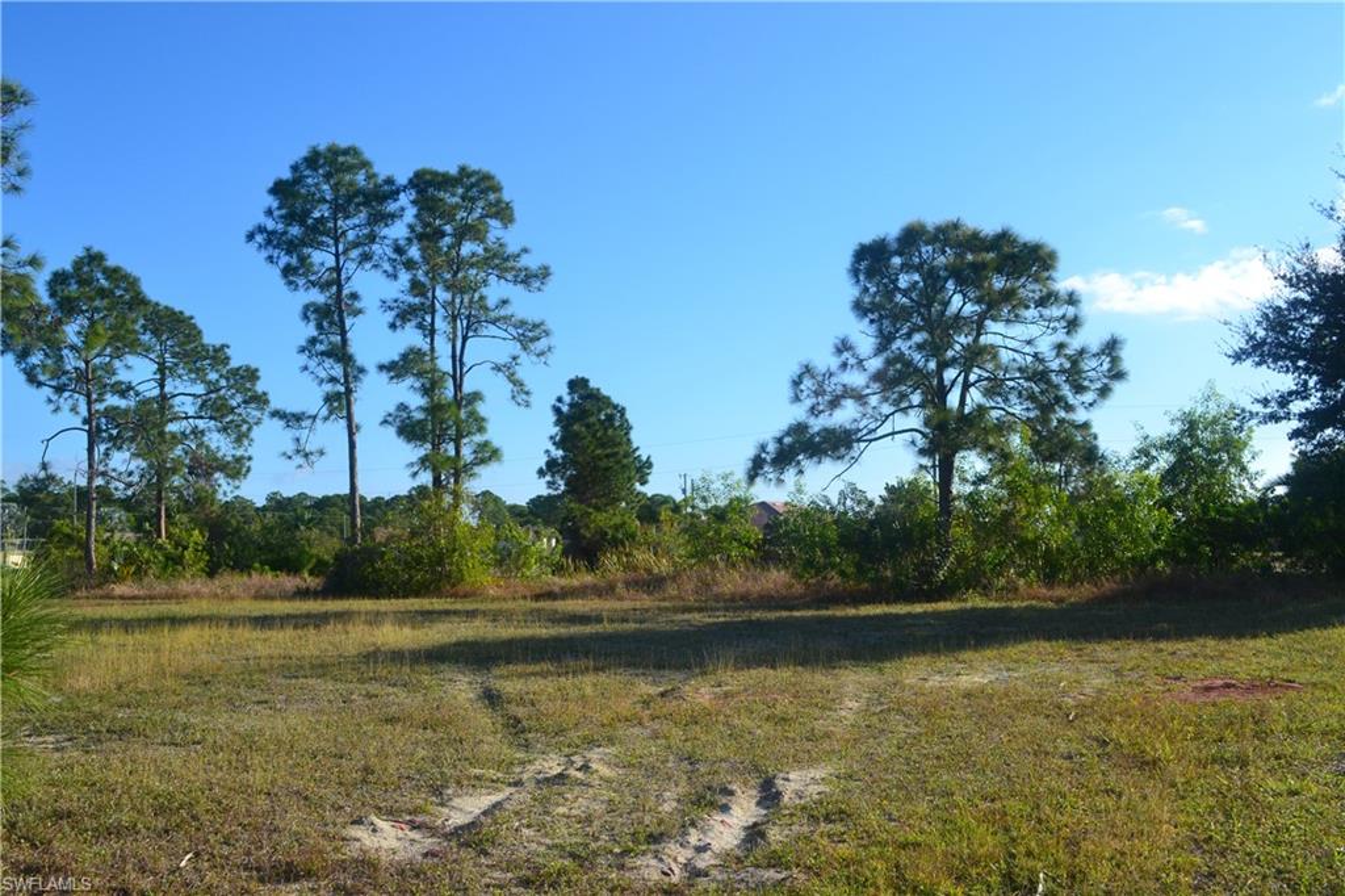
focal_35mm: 33
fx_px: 1232
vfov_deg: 39.9
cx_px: 672
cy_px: 448
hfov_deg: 57.2
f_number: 11
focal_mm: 22
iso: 400
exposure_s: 1/400
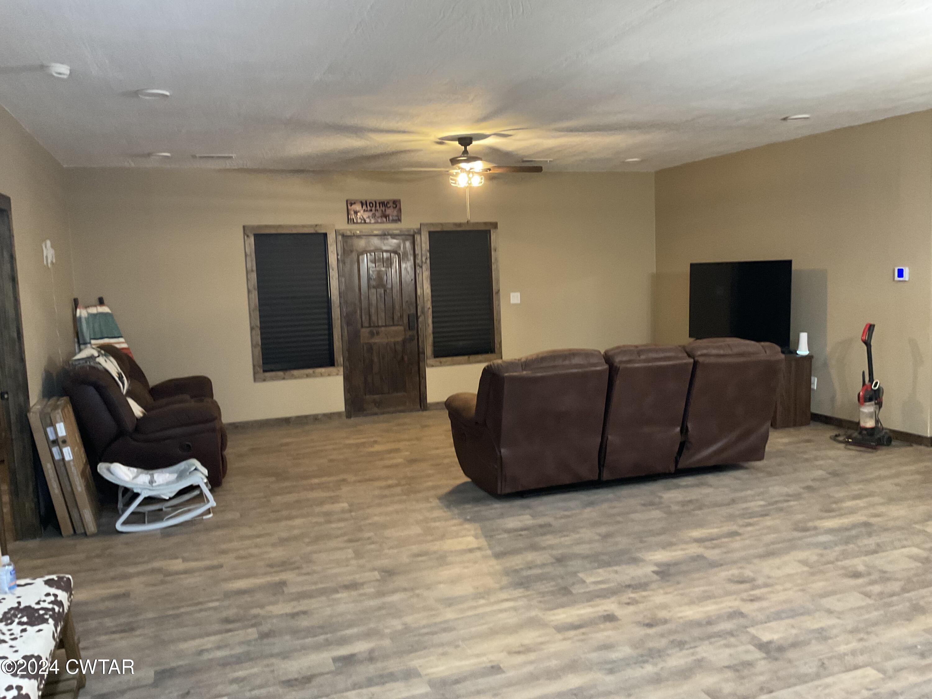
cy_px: 350
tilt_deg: -5.0
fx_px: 781
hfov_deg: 61.7
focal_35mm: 29
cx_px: 466
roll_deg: +2.0
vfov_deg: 48.2
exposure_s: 1/40
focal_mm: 3
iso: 320
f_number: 1.8
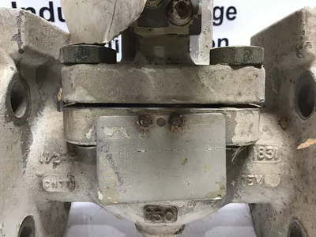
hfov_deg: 58.4
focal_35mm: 31
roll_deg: +0.7
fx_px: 283
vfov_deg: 45.4
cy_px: 118
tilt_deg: -21.8
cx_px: 158
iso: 25
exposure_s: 1/33
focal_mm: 3.3
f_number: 2.4
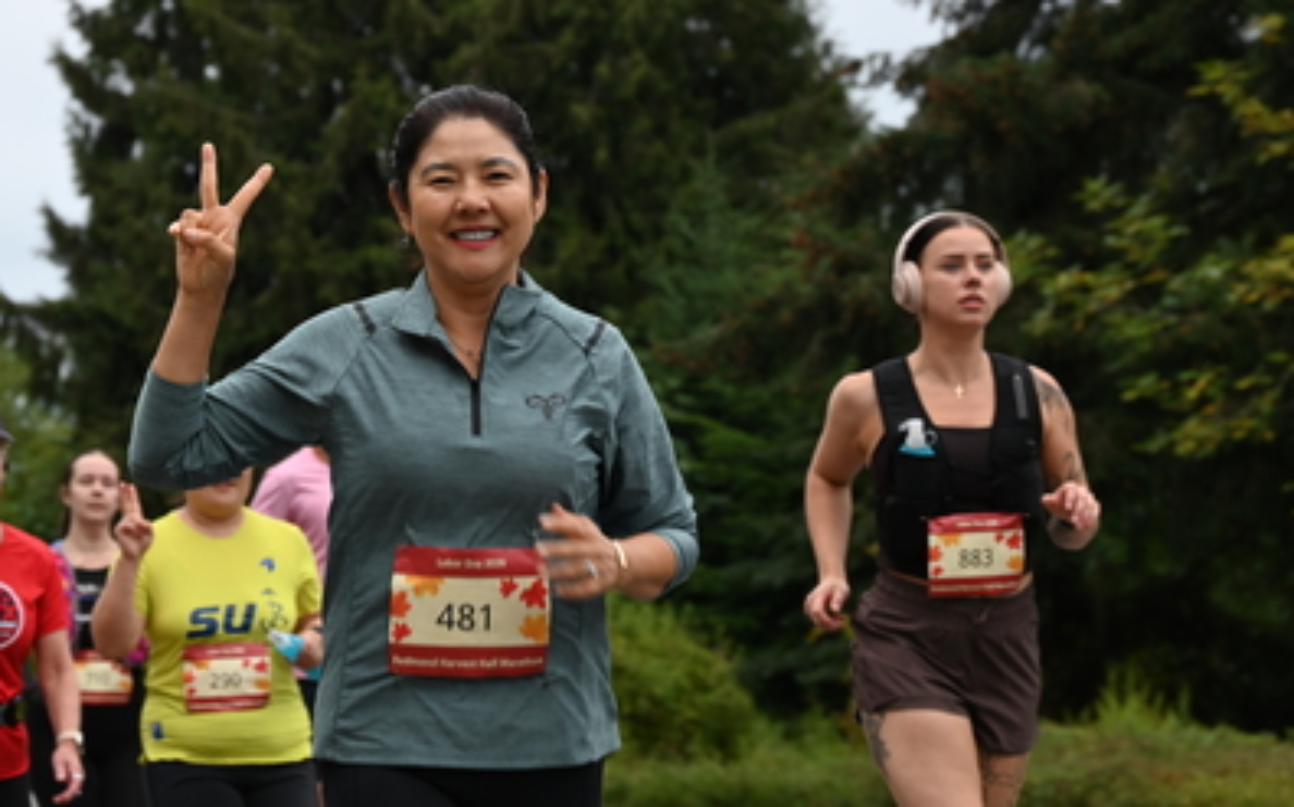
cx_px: 516
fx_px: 4547
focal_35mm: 129
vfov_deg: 10.1
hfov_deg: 16.2
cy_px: 243
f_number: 6.3
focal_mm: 91
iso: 400
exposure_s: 1/160
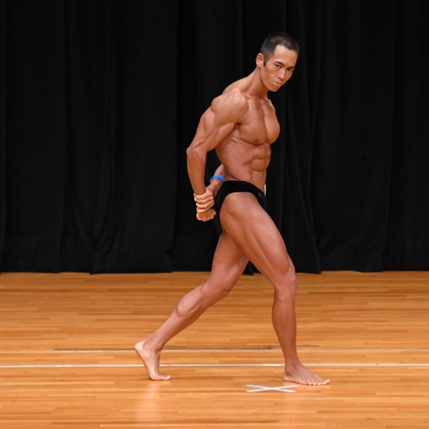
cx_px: 253
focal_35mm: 346
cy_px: 214
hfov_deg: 5.1
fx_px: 4851
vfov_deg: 5.1
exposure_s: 1/400
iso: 3200
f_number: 5.6
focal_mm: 180
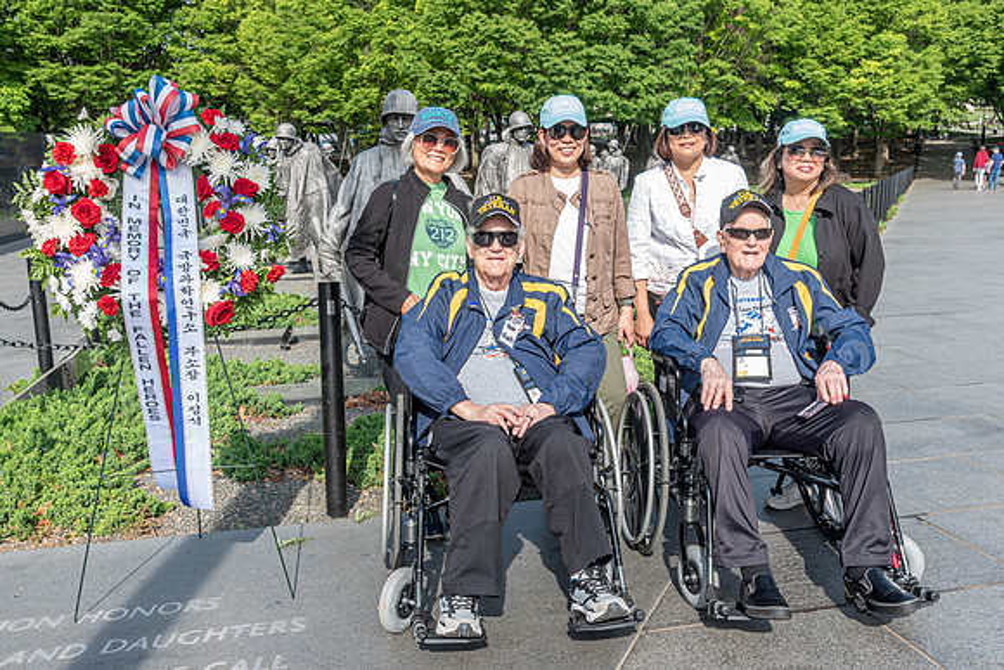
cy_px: 350
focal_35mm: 35
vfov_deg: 37.6
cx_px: 485
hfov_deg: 54.0
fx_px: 984
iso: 100
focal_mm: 30
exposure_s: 1/125
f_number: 7.1
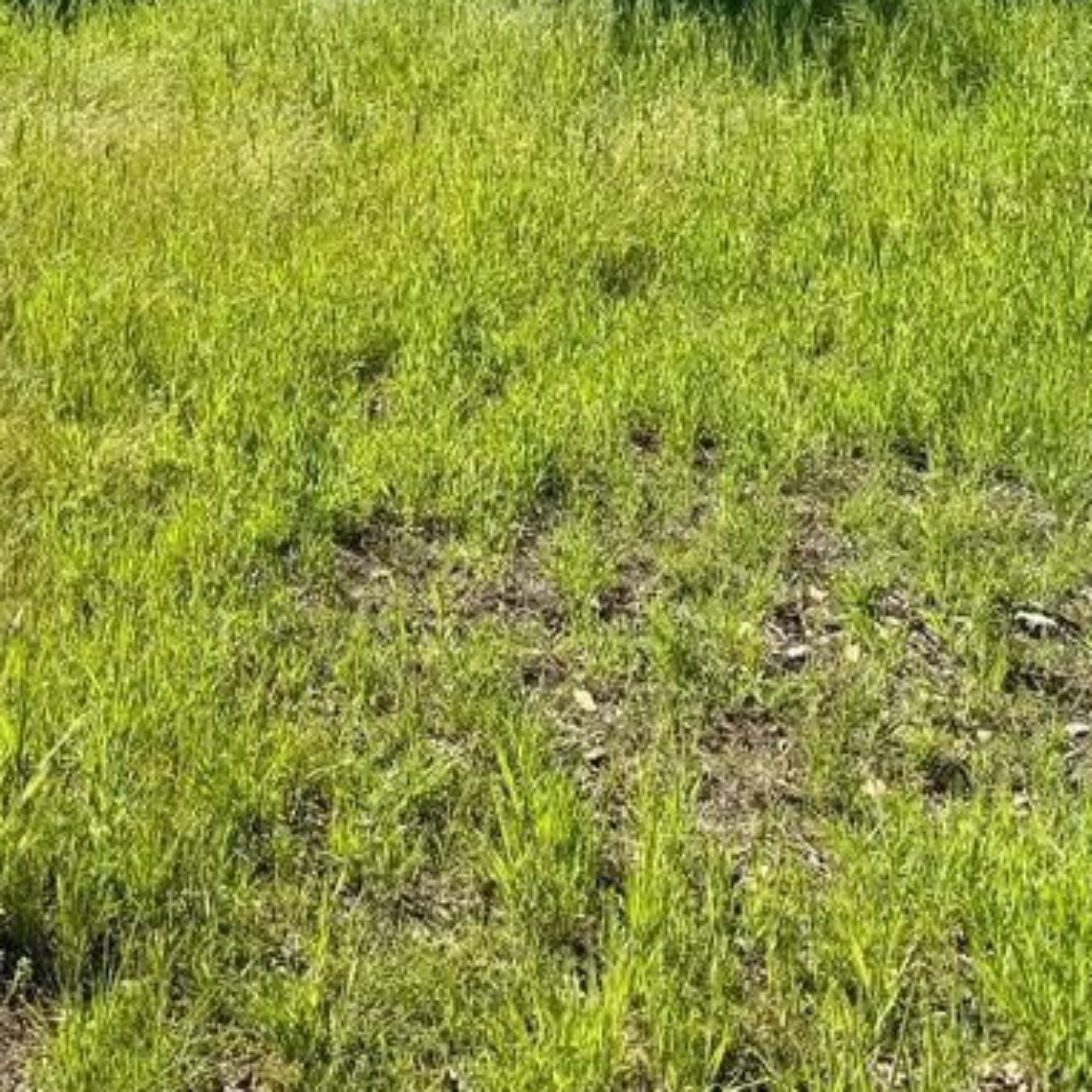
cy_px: 52
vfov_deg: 28.5
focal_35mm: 57
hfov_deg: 29.5
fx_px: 2034
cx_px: 264
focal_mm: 6.76
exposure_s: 1/2252
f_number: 1.78
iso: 80
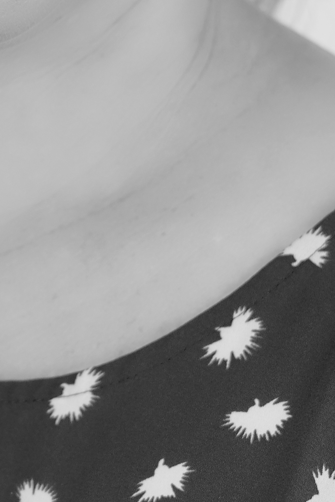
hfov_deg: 6.4
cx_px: -30
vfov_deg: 9.5
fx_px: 2985
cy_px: -34
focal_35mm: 214
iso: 160
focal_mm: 50
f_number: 2.8
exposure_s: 1/60
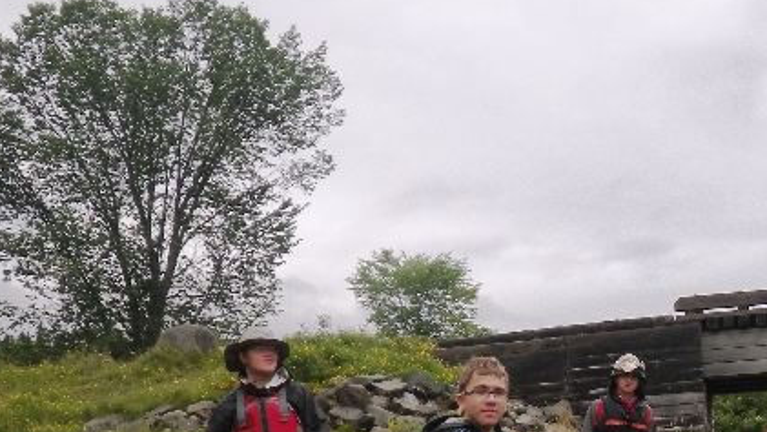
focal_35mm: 58
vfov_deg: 20.2
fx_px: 1180
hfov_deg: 34.8
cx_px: 621
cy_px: 417
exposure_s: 1/160
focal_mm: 5
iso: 80
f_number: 4.2
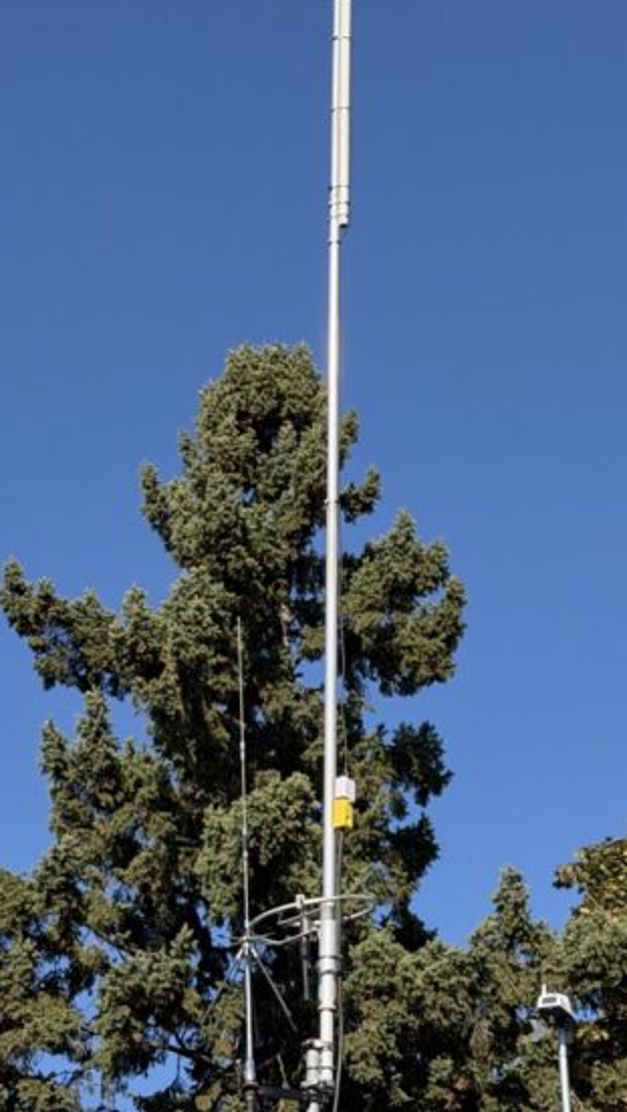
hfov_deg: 12.5
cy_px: 477
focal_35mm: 97
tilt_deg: +34.1
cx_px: 306
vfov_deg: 22.0
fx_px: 2863
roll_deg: +1.6
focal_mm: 6.76
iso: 64
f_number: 1.78
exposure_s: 1/2577
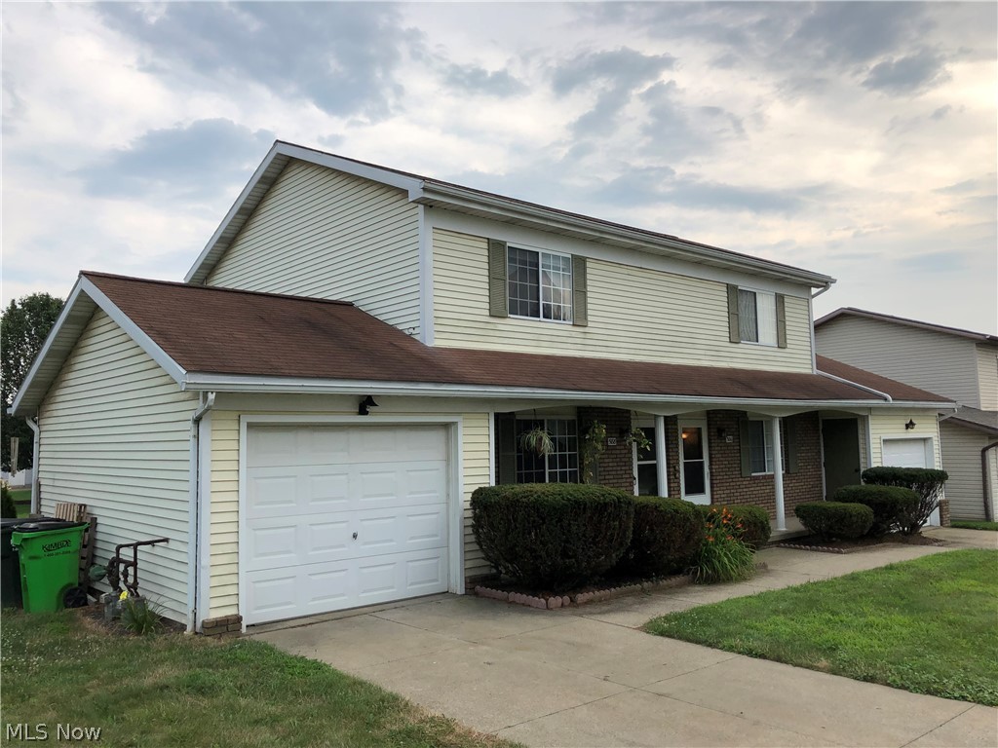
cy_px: 374
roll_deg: +1.0
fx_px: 807
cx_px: 499
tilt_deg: +3.4
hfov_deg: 63.4
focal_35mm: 28
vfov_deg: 49.7
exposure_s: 1/774
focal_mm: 3.99
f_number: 1.8
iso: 20
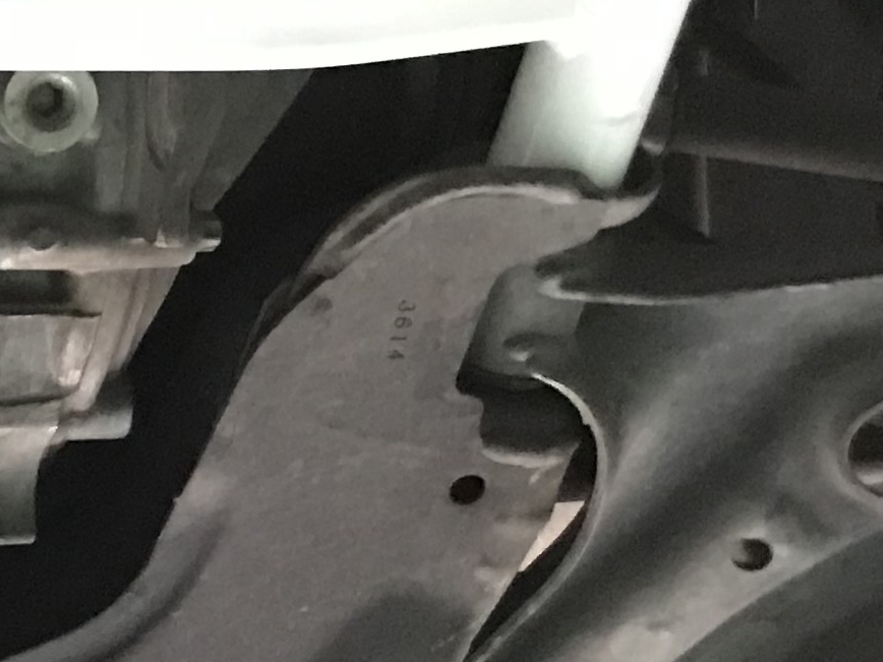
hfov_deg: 13.3
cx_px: -835
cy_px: 114
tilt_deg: +61.3
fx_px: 3316
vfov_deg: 11.4
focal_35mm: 130
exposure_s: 1/7
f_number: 1.8
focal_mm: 3.99
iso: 100
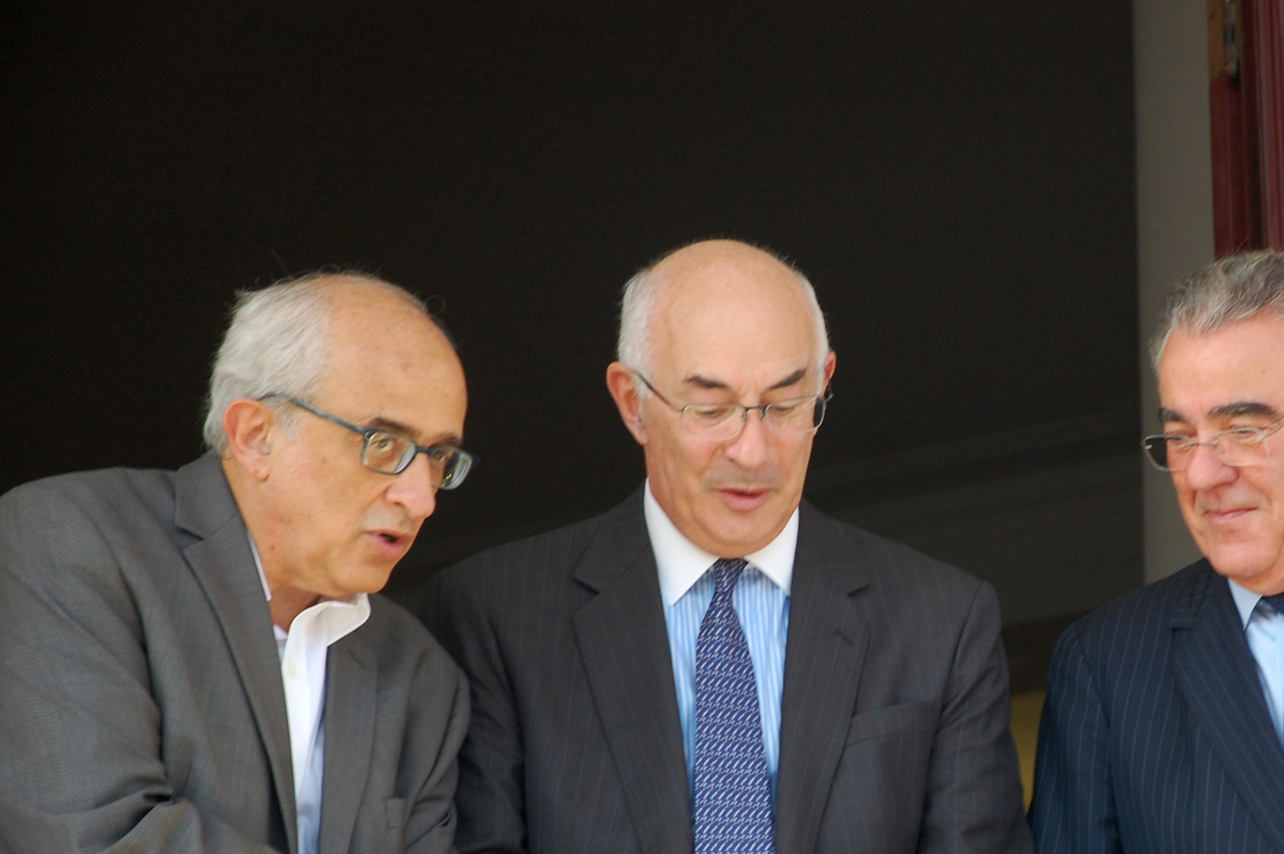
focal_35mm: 195
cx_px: 958
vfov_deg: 7.0
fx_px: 6940
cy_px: 588
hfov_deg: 10.5
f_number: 5.6
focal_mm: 85
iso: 400
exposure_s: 1/125
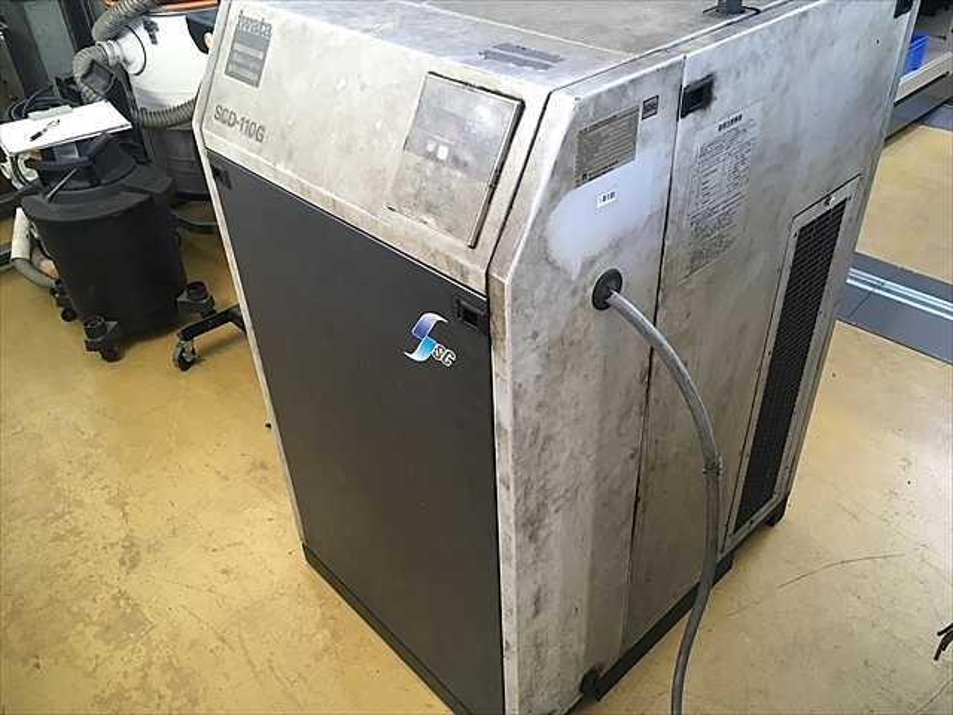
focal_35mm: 29
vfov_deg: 48.2
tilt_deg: -36.5
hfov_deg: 61.7
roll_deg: +3.5
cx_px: 476
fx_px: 798
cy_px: 358
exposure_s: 1/30
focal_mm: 4.15
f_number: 2.2
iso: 64
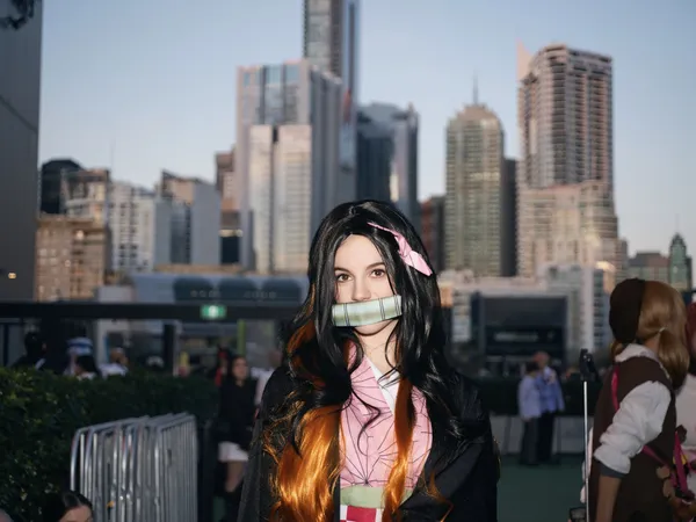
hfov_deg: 30.7
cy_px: 261
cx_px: 348
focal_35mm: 63
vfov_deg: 23.3
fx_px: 1267
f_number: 5.6
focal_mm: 80
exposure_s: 1/125
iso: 250
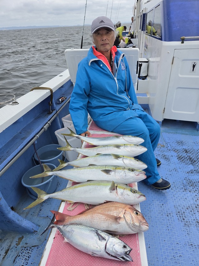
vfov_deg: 73.9
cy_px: 133
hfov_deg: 58.9
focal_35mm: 23
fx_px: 176
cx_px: 100
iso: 80
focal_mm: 5.4
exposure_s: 1/3687
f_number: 1.8
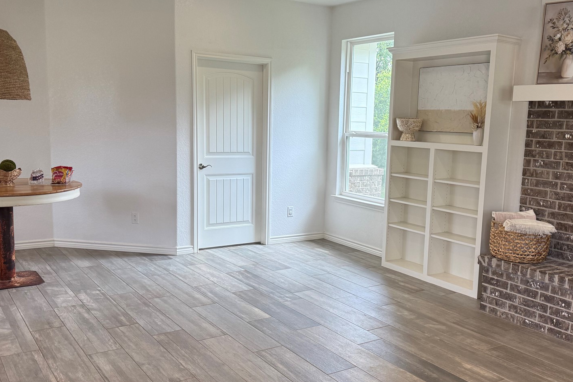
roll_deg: -1.8
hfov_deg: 53.0
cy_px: 200
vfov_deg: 36.9
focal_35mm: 36
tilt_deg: -8.8
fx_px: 573
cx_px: 320
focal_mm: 6.76
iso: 125
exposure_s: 1/231
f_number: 1.78
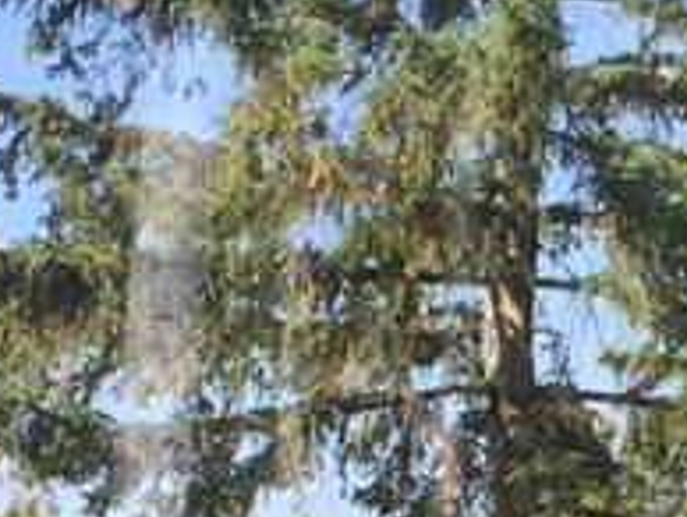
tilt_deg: -4.8
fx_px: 3040
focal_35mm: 153
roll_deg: -0.7
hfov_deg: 12.9
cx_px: 457
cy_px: 896
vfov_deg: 9.3
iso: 32
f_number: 2.2
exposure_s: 1/824
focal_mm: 4.15
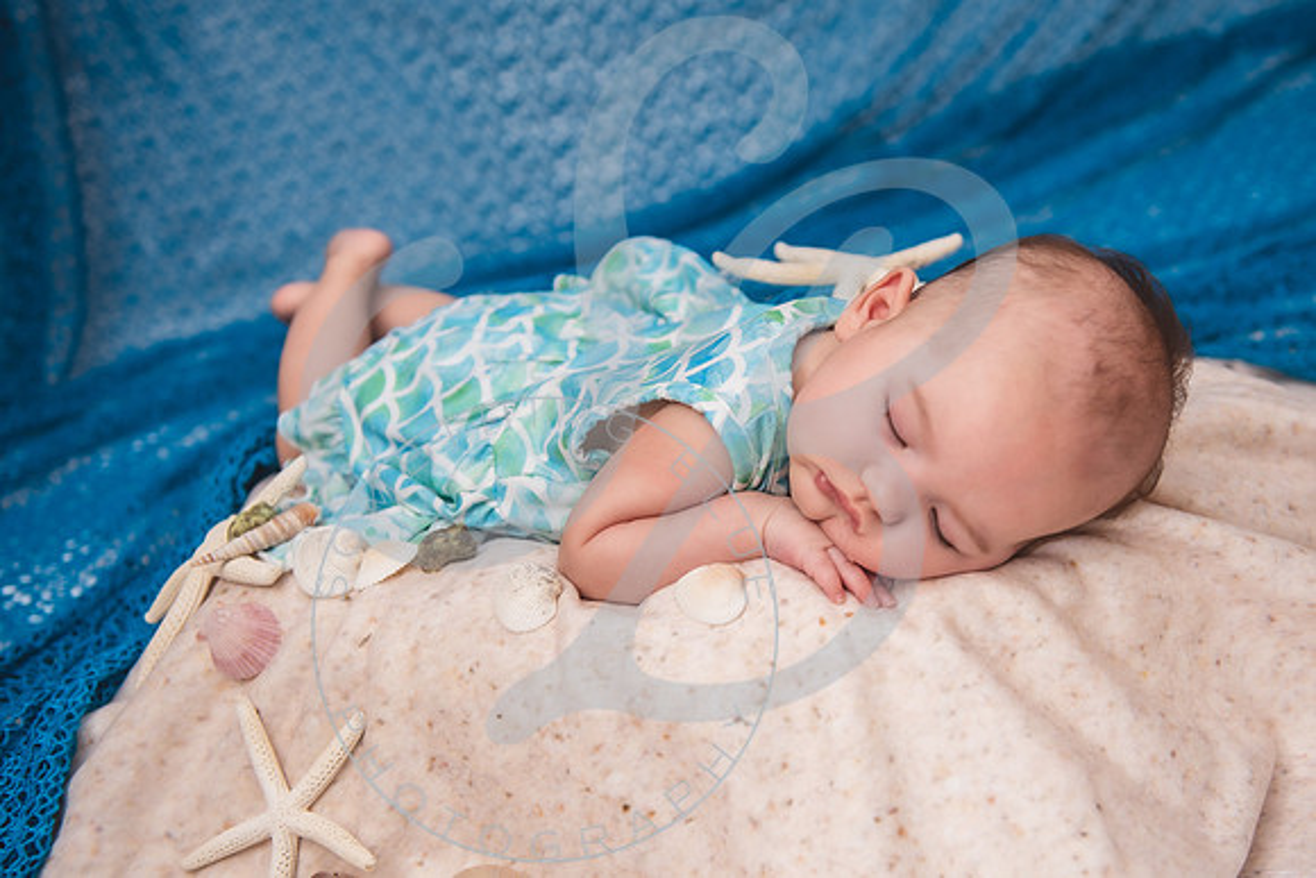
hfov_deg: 42.4
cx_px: 734
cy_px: 490
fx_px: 1695
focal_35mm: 46
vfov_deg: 29.0
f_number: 3.5
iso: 100
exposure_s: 1/200
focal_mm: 40
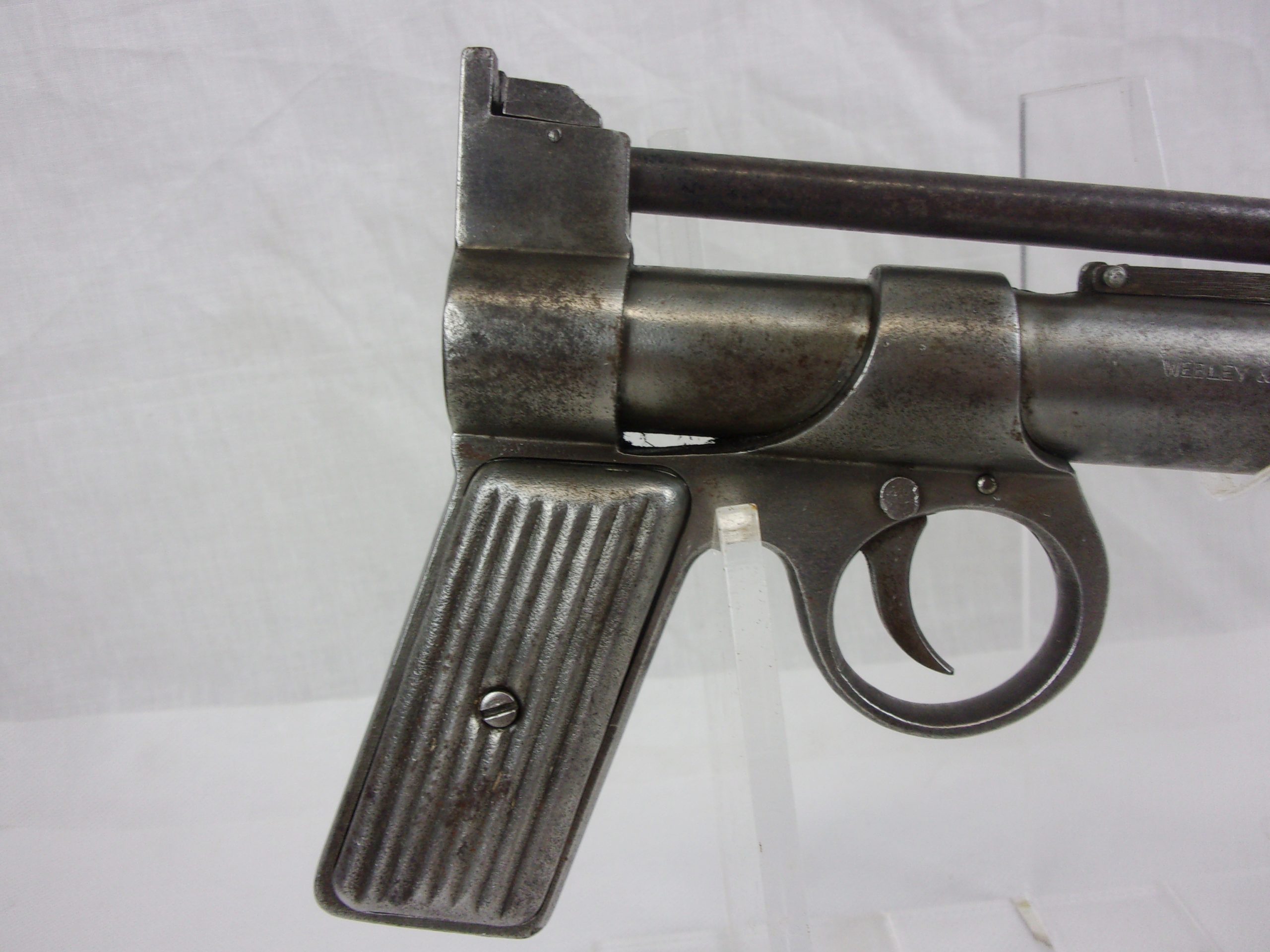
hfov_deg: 63.4
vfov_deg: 49.7
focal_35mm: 28
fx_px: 1027
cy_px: 476
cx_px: 635
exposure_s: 1/34
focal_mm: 5.1
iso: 99
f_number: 3.9
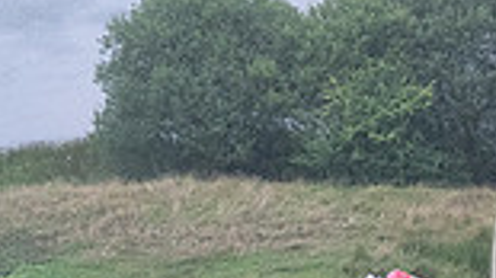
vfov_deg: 4.3
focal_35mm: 279
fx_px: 3667
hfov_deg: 7.6
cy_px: 375
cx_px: 822
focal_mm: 71
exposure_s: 1/1600
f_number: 5.6
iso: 9000
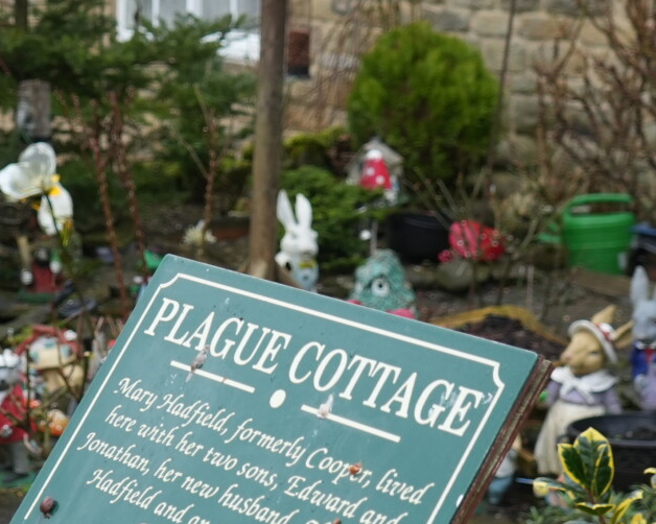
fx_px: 2154
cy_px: 169
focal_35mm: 111
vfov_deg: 13.9
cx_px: 143
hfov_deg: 17.2
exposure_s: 1/160
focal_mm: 29
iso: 200
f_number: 4
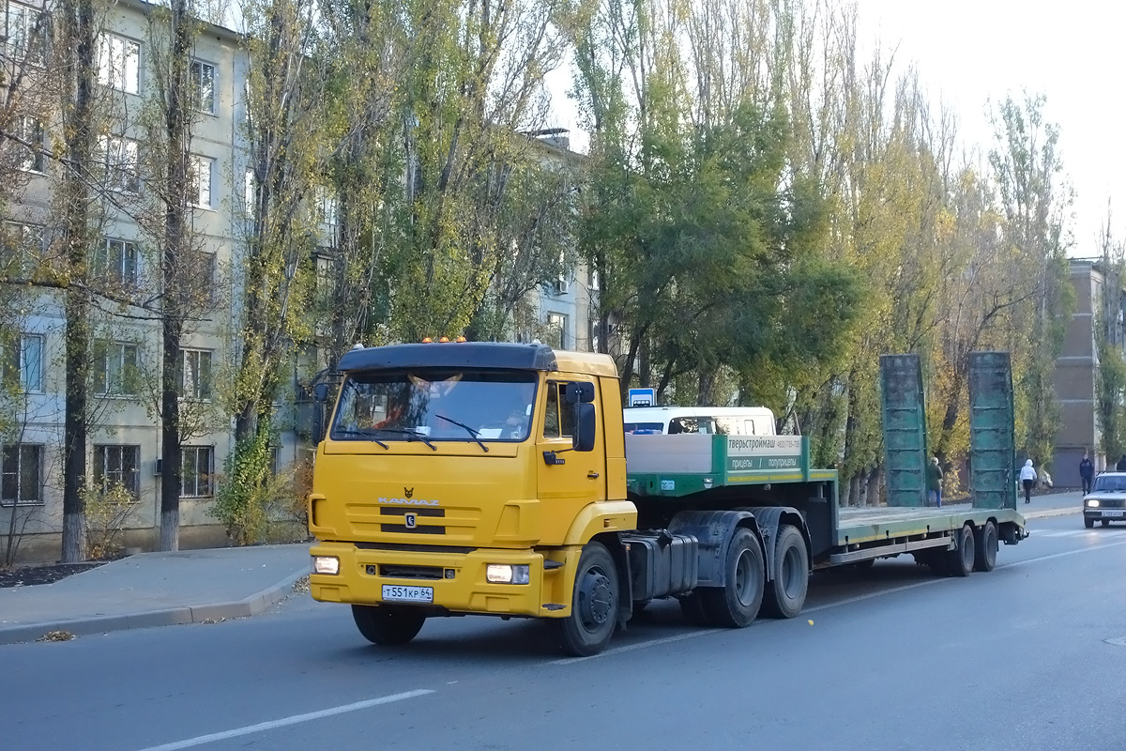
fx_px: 1470
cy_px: 376
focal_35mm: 47
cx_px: 563
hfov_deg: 41.9
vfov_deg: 28.6
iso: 500
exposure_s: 1/500
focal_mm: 17.4
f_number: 3.2
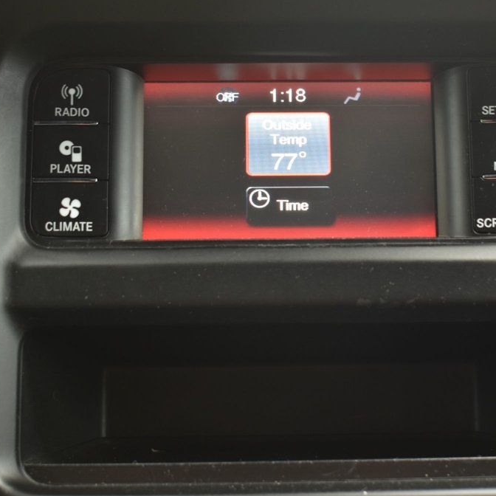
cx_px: 296
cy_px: 245
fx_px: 1070
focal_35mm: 66
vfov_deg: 26.1
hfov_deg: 26.1
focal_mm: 34
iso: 560
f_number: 6.3
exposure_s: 1/15
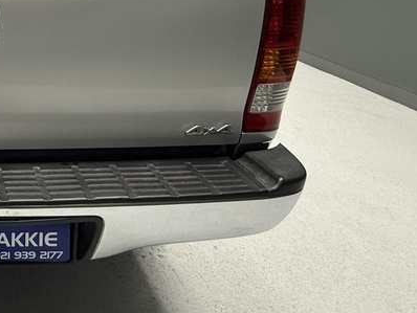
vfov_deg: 36.7
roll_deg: +0.1
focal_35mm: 36
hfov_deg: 40.8
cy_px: 20
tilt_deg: -13.1
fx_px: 434
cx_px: -46
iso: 320
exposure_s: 1/50
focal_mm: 2.22
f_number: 2.2
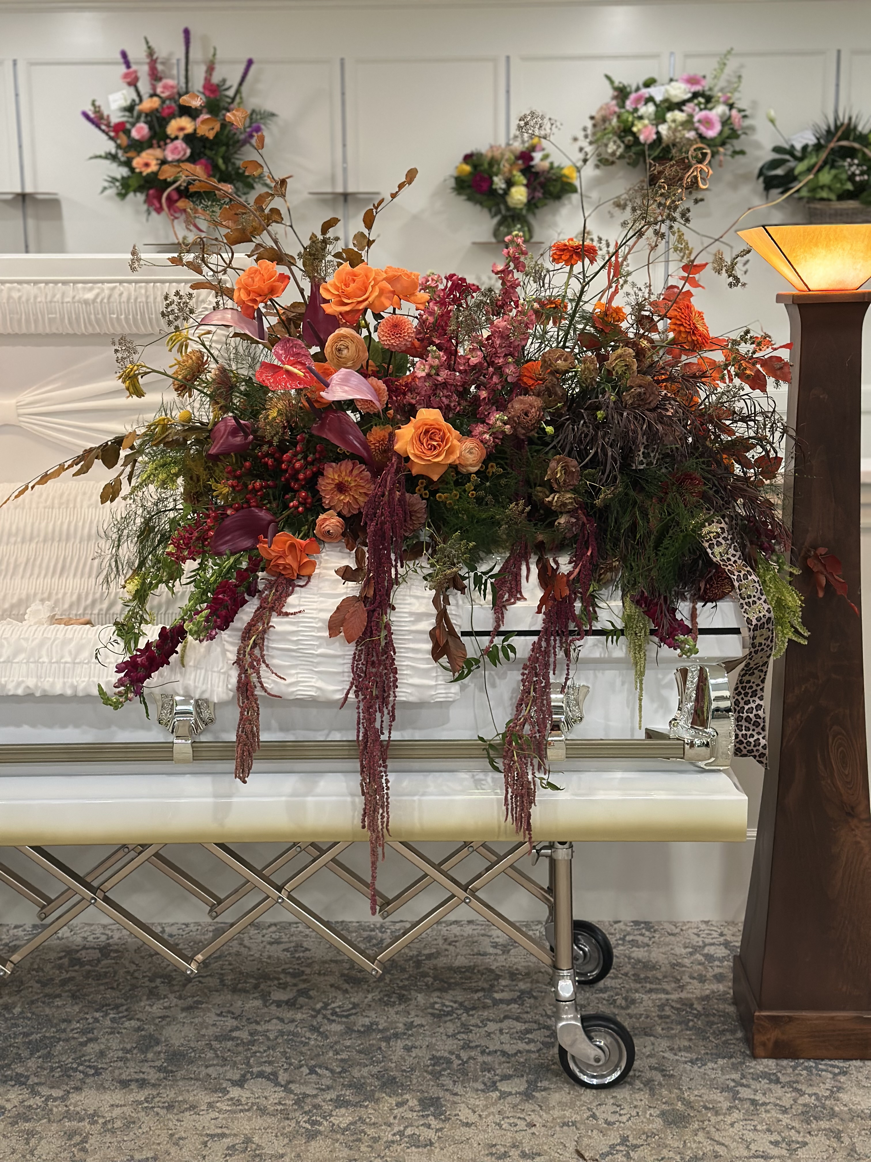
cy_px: 581
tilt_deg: -9.0
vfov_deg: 39.7
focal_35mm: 48
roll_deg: -0.4
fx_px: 1610
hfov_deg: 30.3
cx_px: 436
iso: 320
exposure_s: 1/60
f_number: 1.78
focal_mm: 6.86
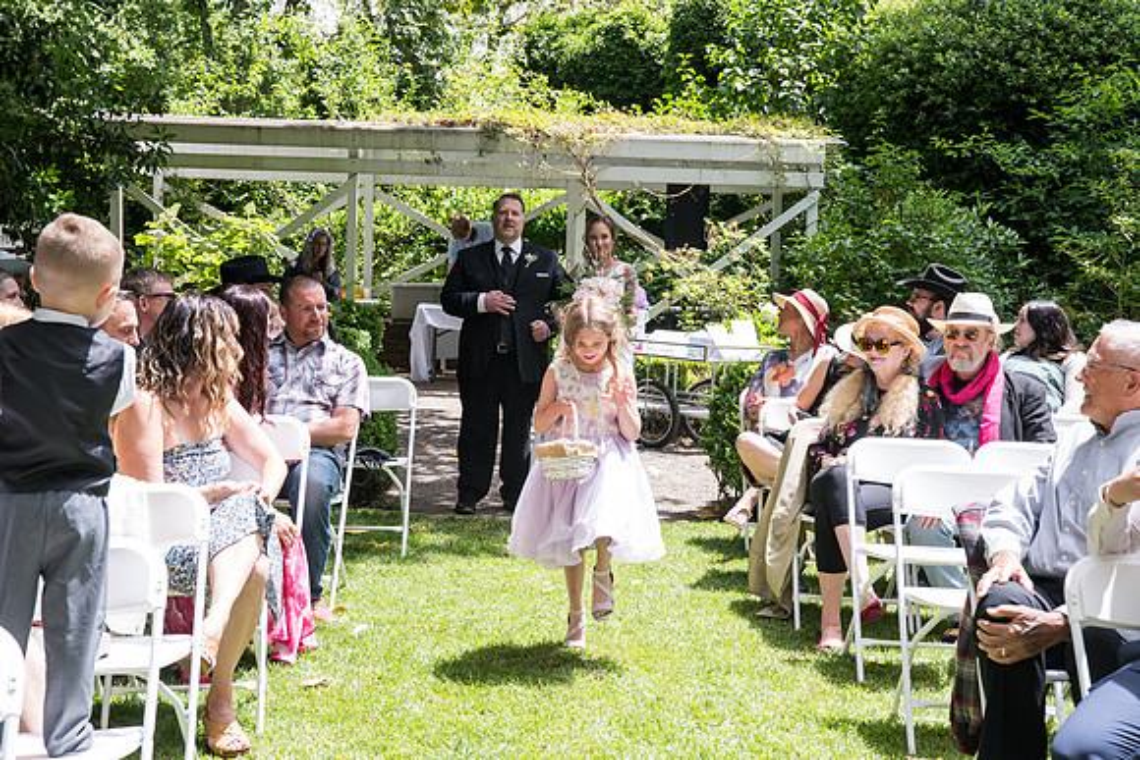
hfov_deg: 35.6
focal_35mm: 56
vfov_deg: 24.2
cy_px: 380
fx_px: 1774
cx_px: 570
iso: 640
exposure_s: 1/400
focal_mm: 56
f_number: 7.1
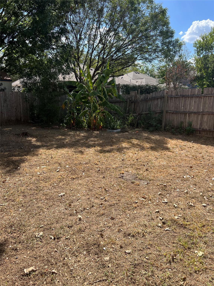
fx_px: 214
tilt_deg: -13.1
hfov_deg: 53.1
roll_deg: -1.2
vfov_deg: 67.3
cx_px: 107
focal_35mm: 26
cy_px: 143
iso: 50
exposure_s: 1/2083
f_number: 1.5
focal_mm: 5.7
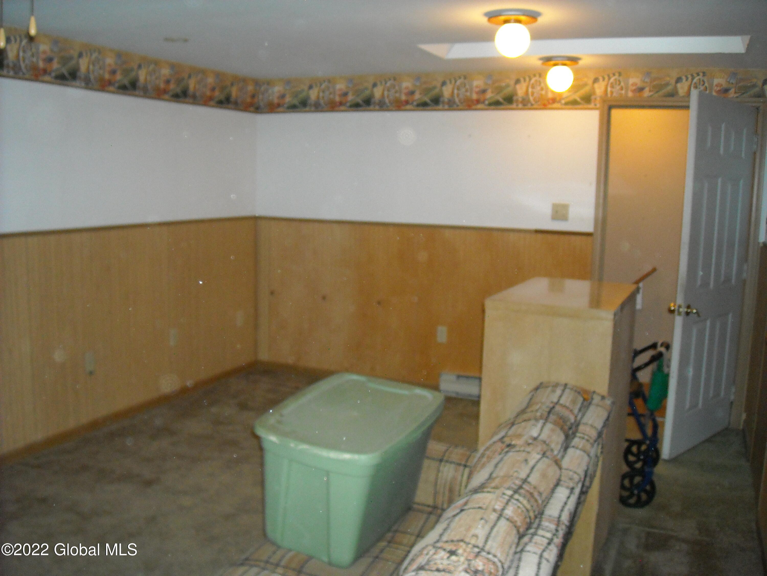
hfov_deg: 52.6
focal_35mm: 35
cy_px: 288
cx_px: 384
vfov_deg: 40.7
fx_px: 776
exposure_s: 1/60
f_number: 2.8
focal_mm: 5.7
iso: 400
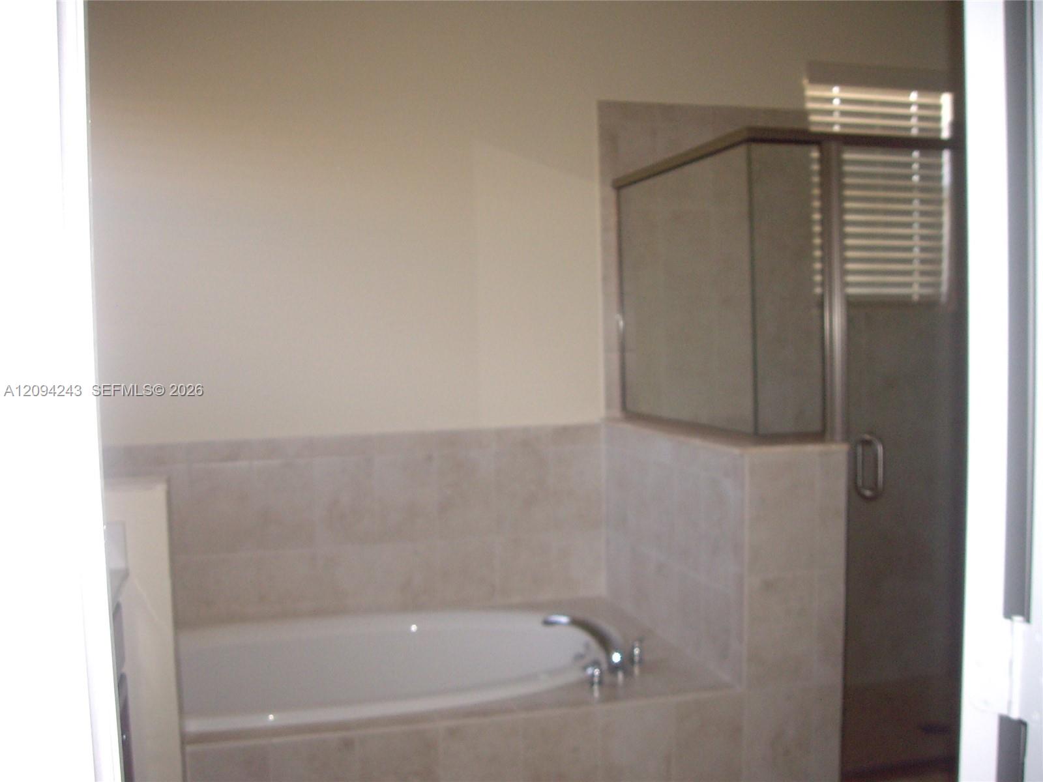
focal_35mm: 38
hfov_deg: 49.0
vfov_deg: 37.7
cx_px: 522
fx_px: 1145
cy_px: 391
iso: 200
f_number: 2.7
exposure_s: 1/40
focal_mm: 6.2
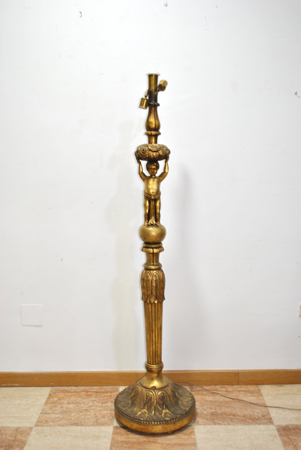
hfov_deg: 37.0
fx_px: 450
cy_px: 225
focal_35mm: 36
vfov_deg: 53.1
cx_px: 150
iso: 200
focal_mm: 24
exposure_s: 1/13
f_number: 4
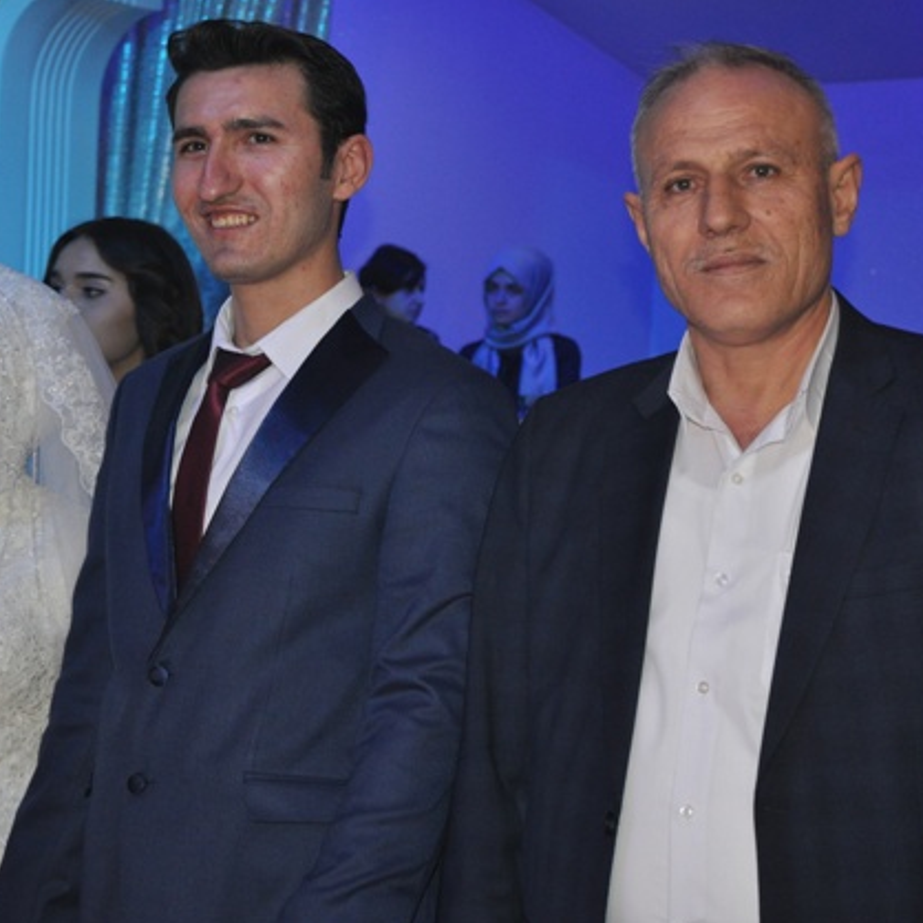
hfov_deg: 22.2
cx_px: 426
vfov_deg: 22.2
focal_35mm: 78
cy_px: 467
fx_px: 2353
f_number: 4.2
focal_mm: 40
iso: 800
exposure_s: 1/60
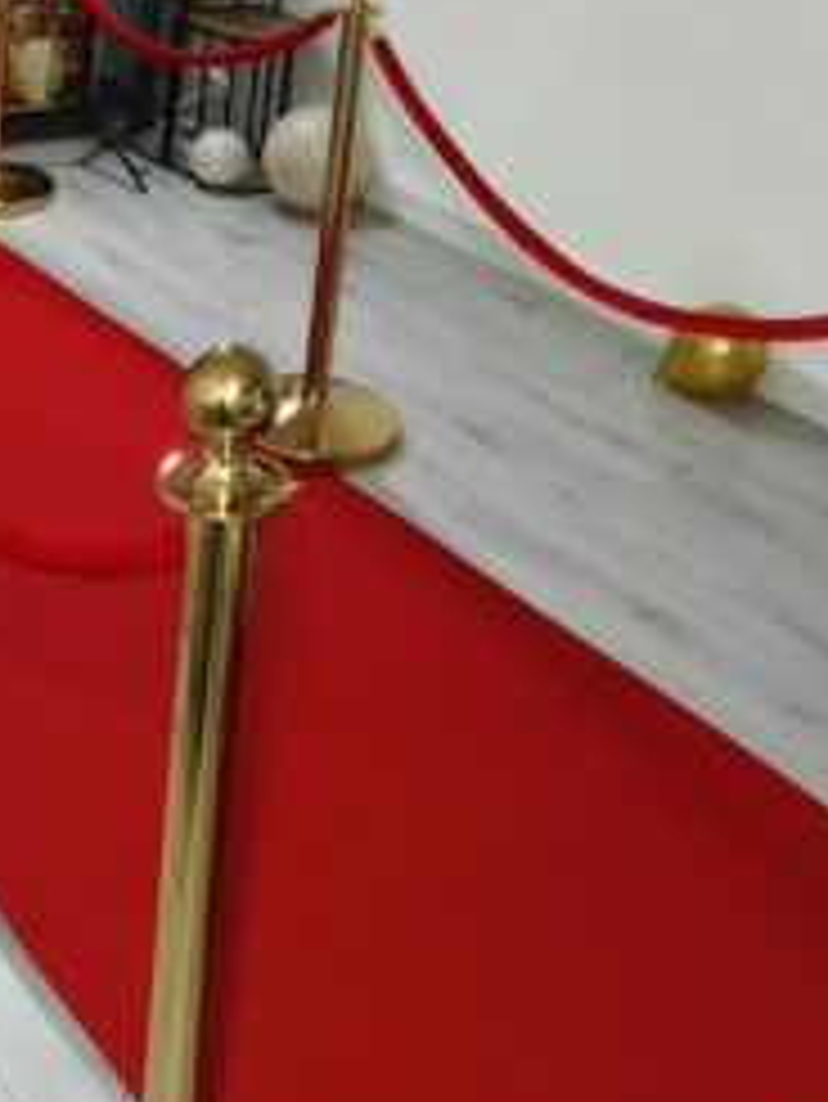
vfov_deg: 35.4
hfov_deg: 29.7
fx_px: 1561
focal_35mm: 49
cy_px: 13
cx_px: 459
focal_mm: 1.91
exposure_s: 1/33.3
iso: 160
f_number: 2.2
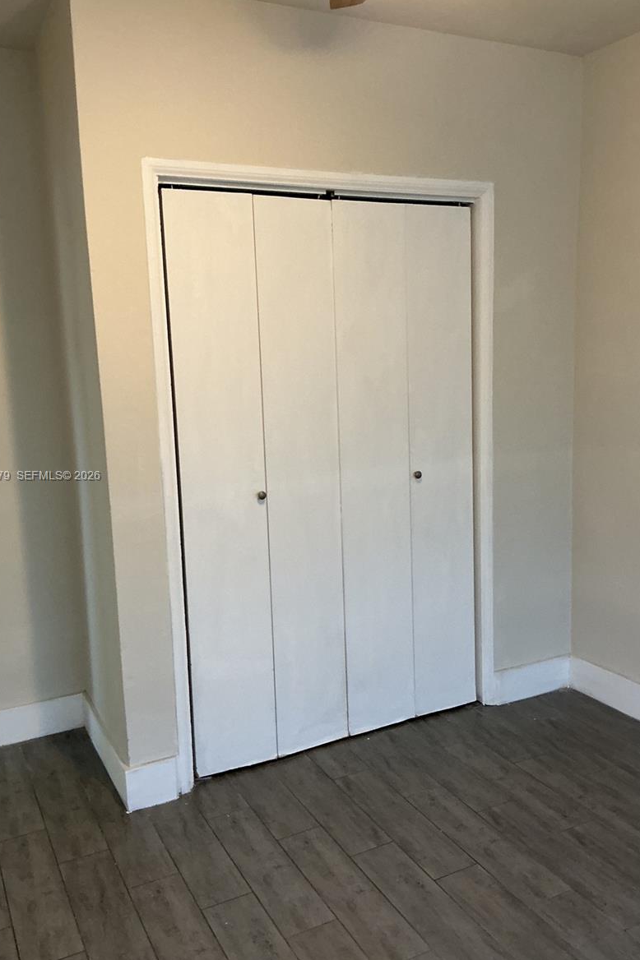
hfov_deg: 42.3
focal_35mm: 31
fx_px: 827
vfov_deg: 60.3
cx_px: 318
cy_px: 477
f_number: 1.8
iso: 100
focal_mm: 3
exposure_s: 1/60
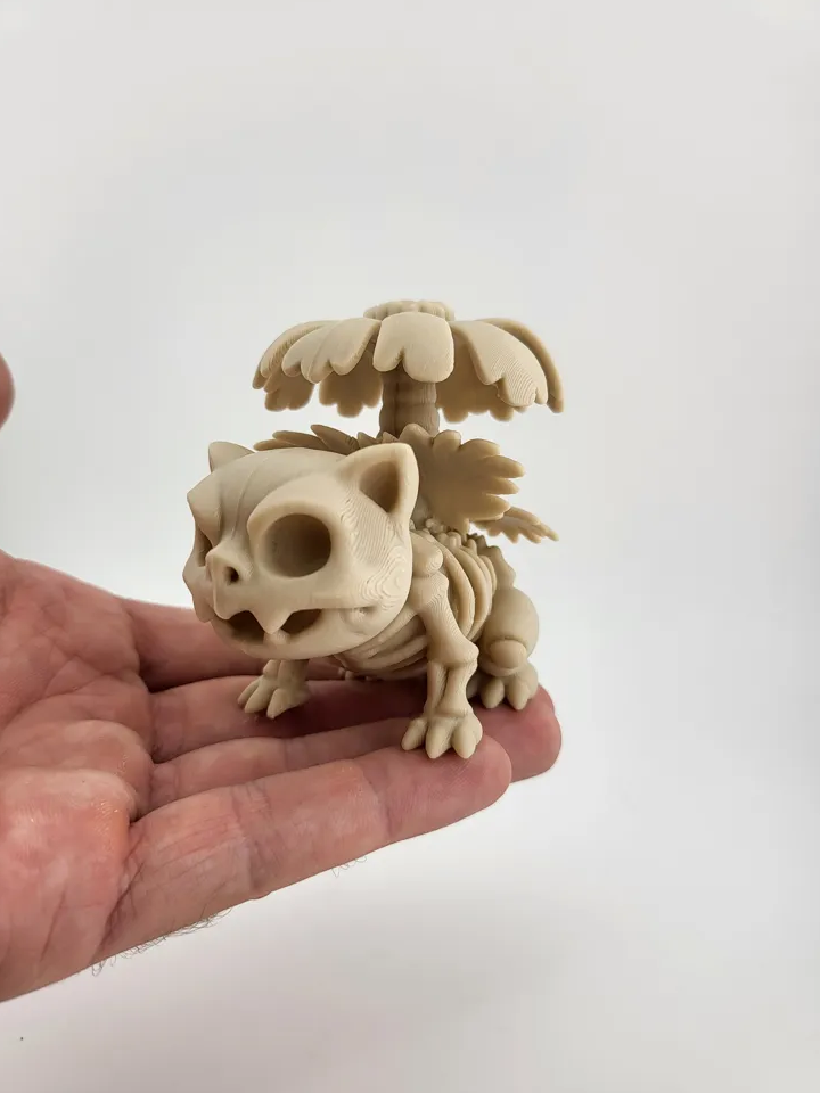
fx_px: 790
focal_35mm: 25
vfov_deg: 69.4
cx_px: 394
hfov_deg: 54.9
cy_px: 544
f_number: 1.8
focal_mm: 5
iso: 40
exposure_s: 1/296
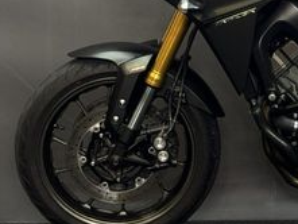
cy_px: 15
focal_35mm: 139
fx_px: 1197
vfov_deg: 10.6
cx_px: 376
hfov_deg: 13.7
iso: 125
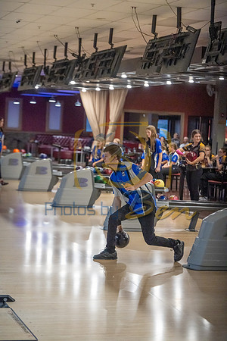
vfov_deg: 23.4
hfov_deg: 15.7
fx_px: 823
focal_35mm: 87
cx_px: 114
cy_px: 170
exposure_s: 1/1000
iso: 4000
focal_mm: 87
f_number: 2.8
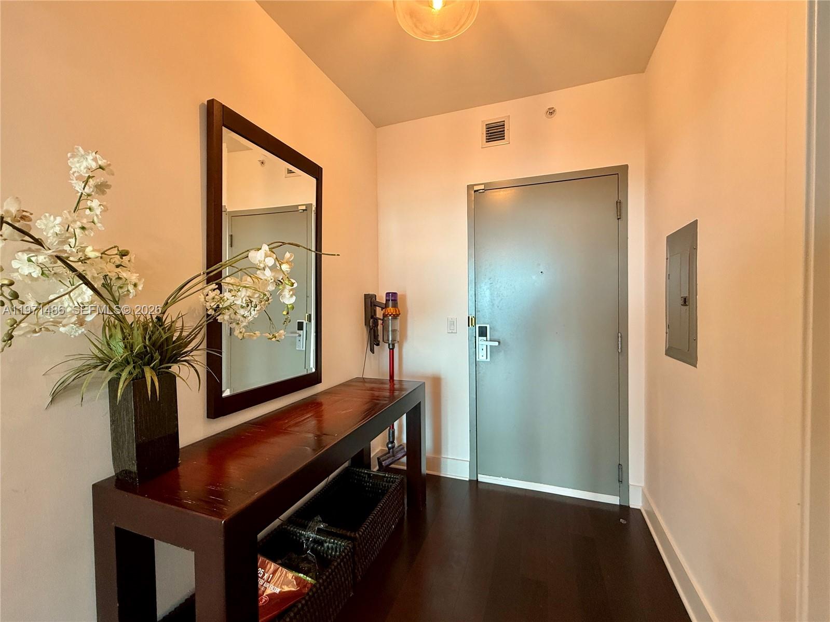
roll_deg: +1.6
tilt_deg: -1.3
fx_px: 336
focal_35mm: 14
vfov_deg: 85.7
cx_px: 415
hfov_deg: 102.1
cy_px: 311
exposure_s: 1/60
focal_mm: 2.22
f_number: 2.2
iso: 200
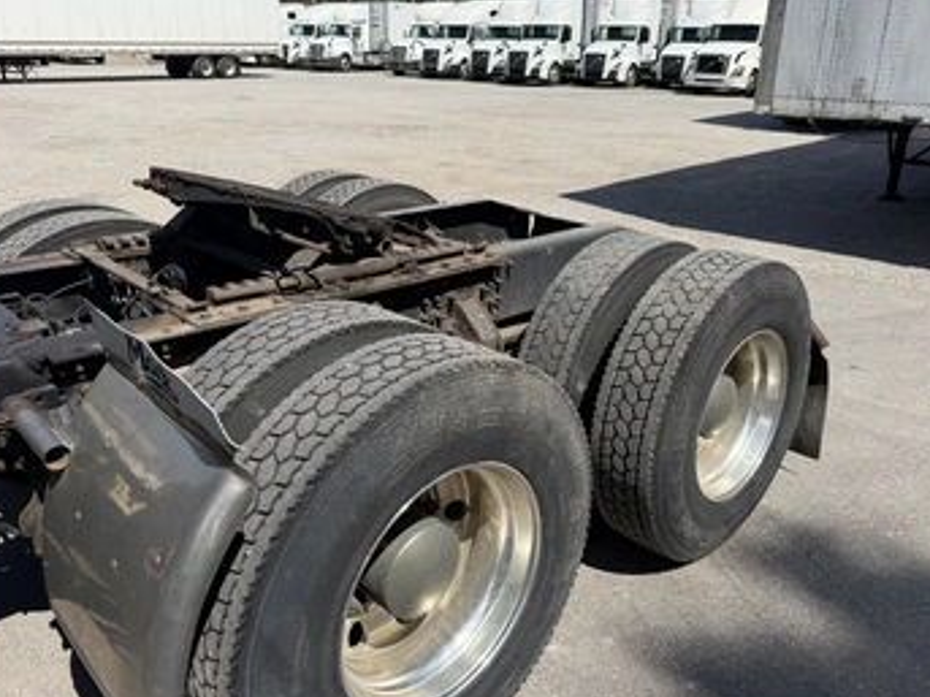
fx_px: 752
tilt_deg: -18.7
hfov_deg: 63.5
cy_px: 315
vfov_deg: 49.6
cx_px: 461
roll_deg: -2.0
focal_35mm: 28
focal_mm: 6.76
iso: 80
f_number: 1.78
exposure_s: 1/6173
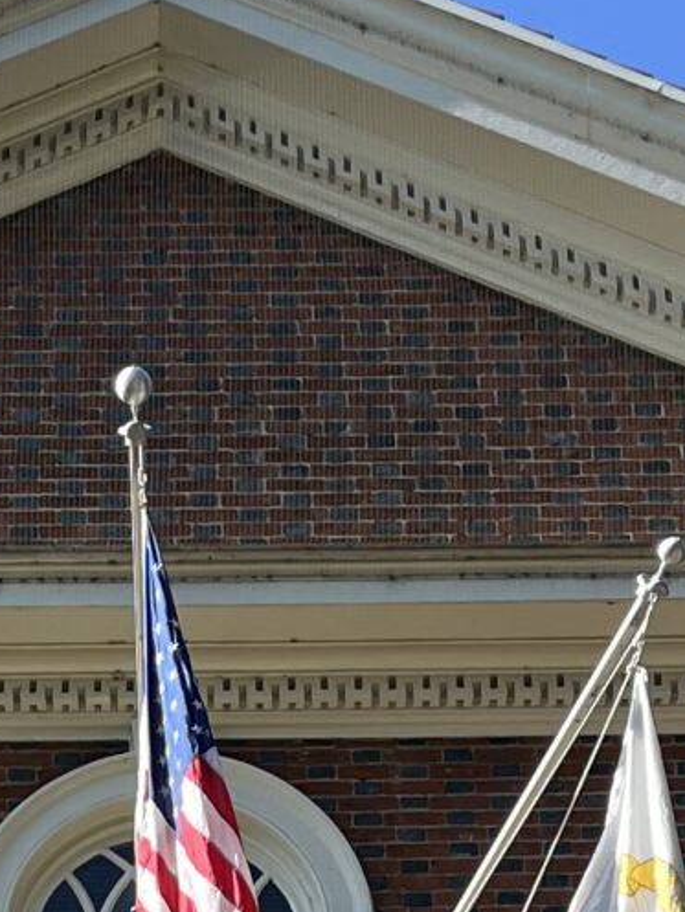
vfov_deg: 12.6
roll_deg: +0.5
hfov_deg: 11.0
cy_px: 1910
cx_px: 119
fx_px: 3534
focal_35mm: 134
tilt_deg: +18.4
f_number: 1.6
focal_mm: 5.1
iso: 50
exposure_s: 1/1580
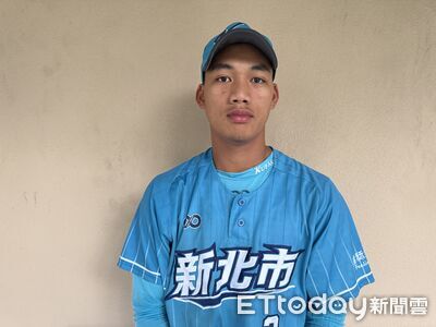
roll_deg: -2.3
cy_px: 164
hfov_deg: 71.6
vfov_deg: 56.8
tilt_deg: -1.9
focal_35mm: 24
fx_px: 302
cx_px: 218
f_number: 1.78
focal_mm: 6.76
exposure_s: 1/90
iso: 200
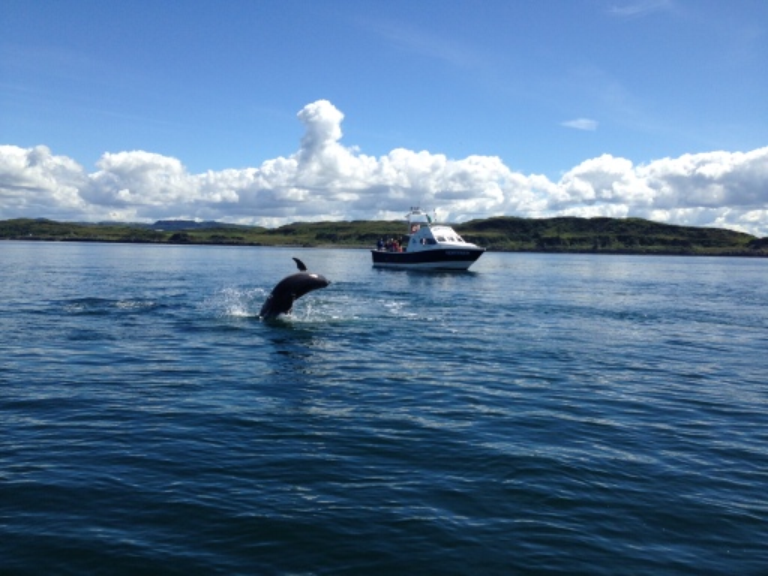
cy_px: 288
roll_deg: -1.9
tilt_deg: -5.2
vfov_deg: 42.9
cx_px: 384
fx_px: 732
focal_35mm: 33
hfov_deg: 55.4
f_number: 2.4
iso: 50
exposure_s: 1/2463
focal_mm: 4.12
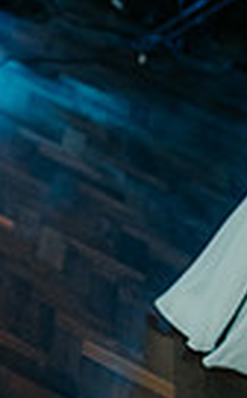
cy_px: -174
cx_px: -159
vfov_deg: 16.2
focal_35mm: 119
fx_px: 1286
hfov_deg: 10.5
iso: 400
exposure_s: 1/200
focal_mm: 35
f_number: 2
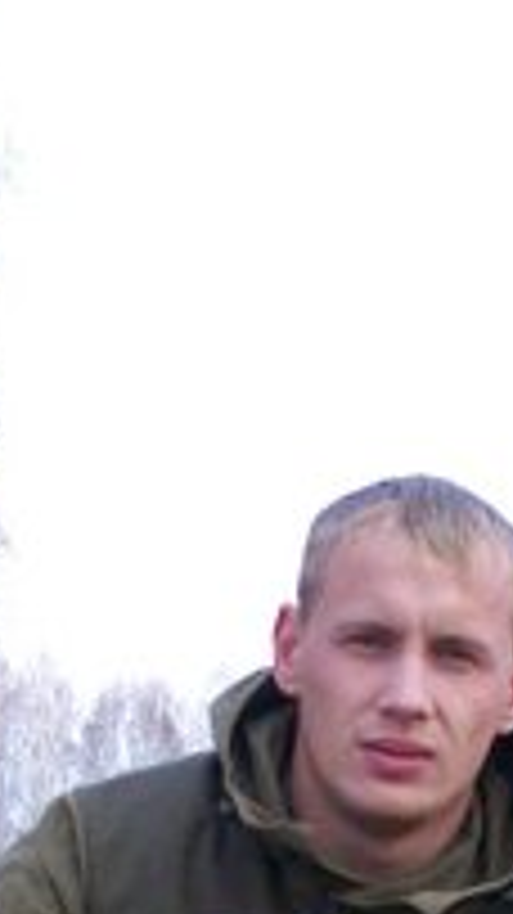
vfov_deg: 15.3
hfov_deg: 9.0
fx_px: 3269
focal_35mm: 135
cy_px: 1114
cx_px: 356
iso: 64
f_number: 2.7
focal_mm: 6
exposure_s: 1/125
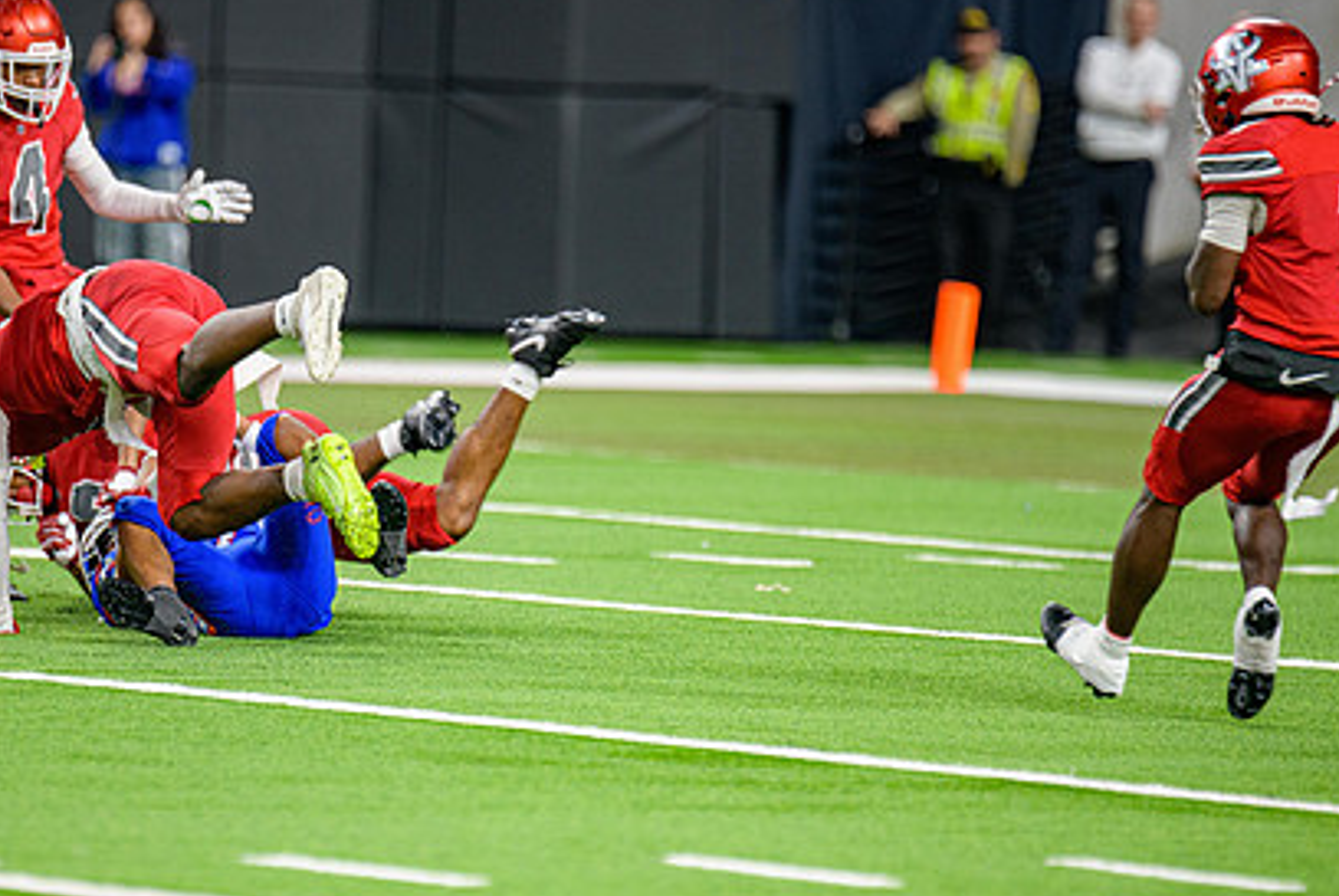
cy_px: 533
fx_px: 15862
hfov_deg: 4.8
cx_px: 473
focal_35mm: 426
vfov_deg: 3.2
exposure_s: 1/400
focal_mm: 300
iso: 1000
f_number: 2.8
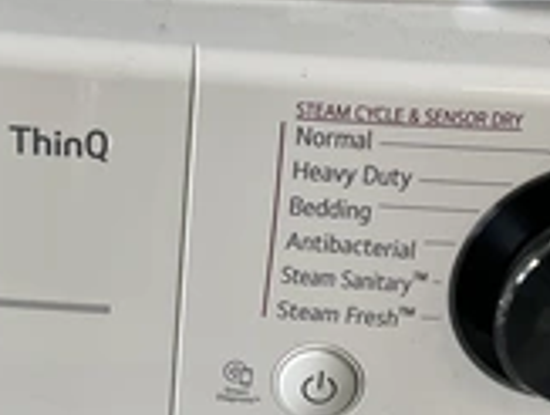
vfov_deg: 20.8
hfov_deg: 27.0
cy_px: 236
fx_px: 1131
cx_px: 138
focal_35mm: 71
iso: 40
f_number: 1.8
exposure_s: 1/60
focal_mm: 3
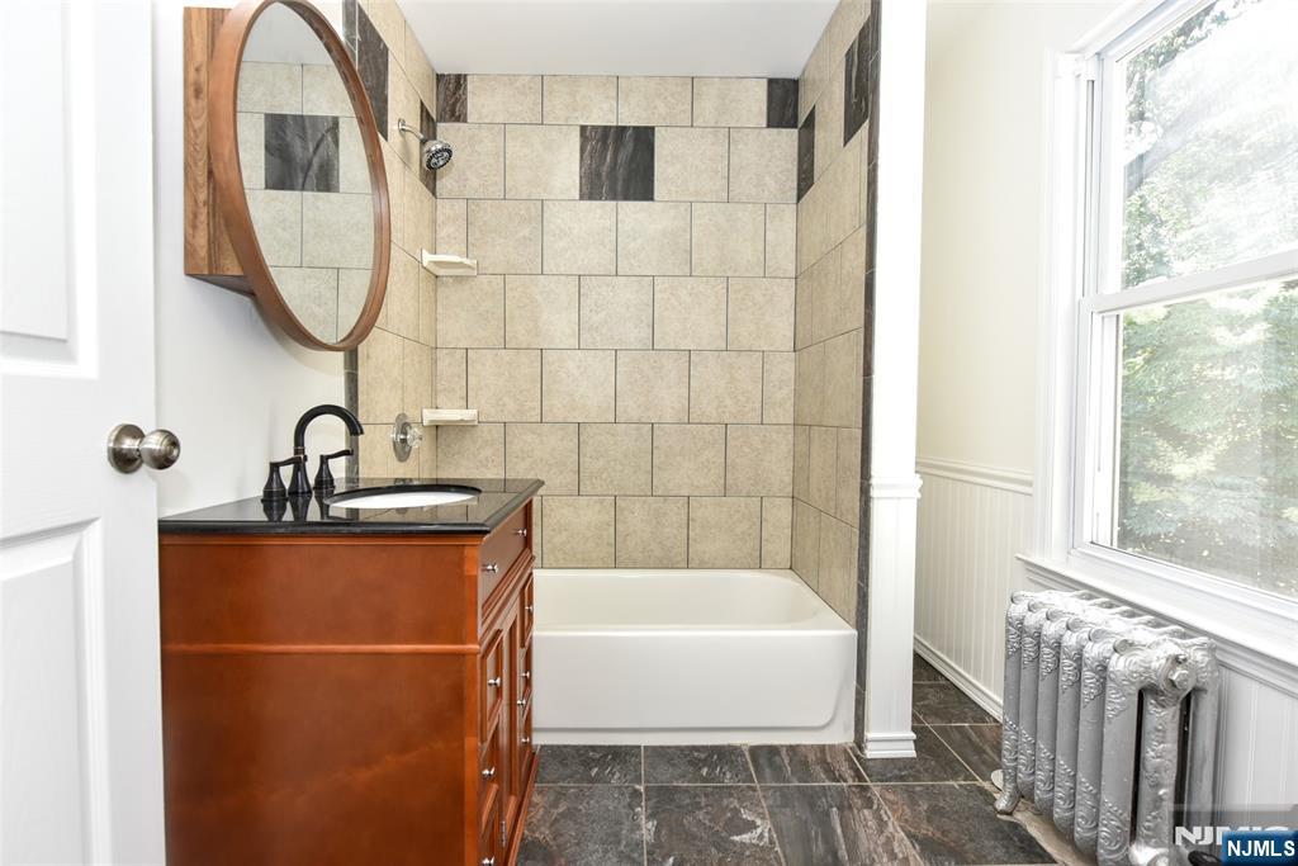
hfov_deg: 93.3
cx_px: 649
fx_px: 613
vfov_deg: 70.5
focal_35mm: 17
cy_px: 433
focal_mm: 17
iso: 800
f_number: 5.6
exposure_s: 1/125
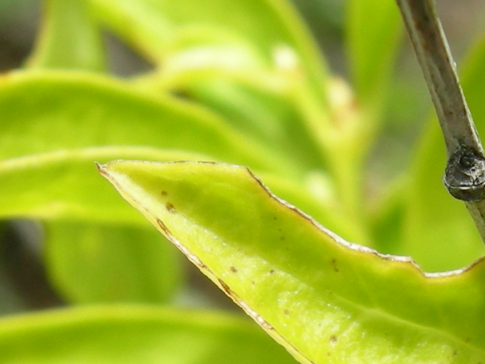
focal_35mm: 179
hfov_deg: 11.0
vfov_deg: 8.0
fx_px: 2507
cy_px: 641
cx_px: 455
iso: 64
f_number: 4.3
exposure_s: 1/190
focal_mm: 7.5
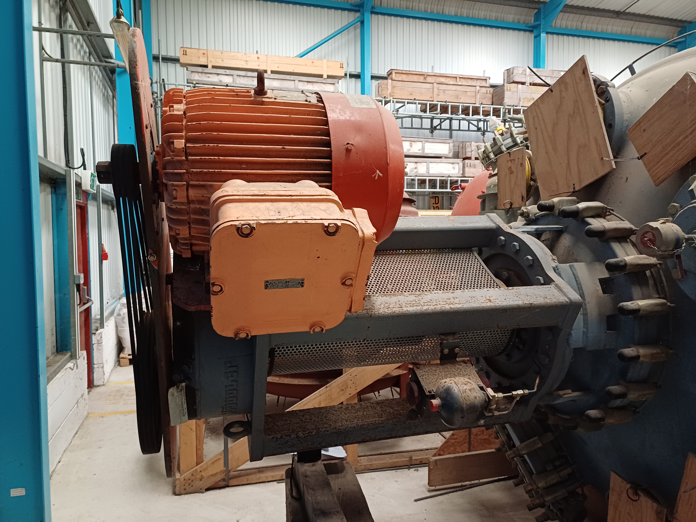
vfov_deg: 54.9
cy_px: 261
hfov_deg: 69.4
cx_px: 348
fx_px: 503
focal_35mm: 25
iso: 500
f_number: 1.8
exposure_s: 1/25
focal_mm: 4.65
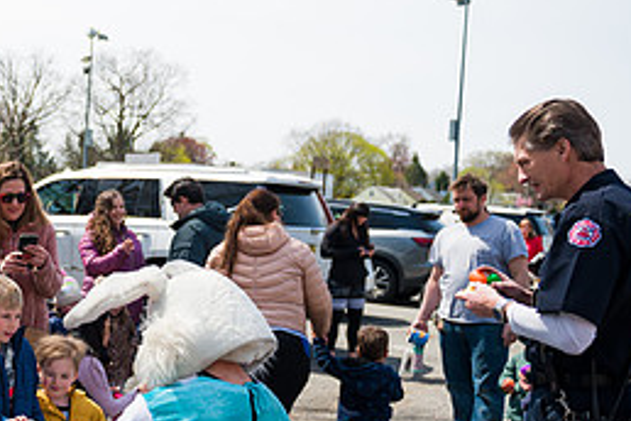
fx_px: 946
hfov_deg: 33.1
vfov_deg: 24.9
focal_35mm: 54
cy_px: 281
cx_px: -32
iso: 200
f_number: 4
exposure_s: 1/3200
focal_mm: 24
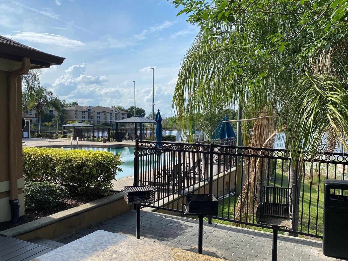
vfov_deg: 46.8
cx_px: 168
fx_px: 302
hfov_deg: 60.0
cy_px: 140
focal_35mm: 30
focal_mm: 4.25
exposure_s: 1/2967
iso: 32
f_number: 1.8
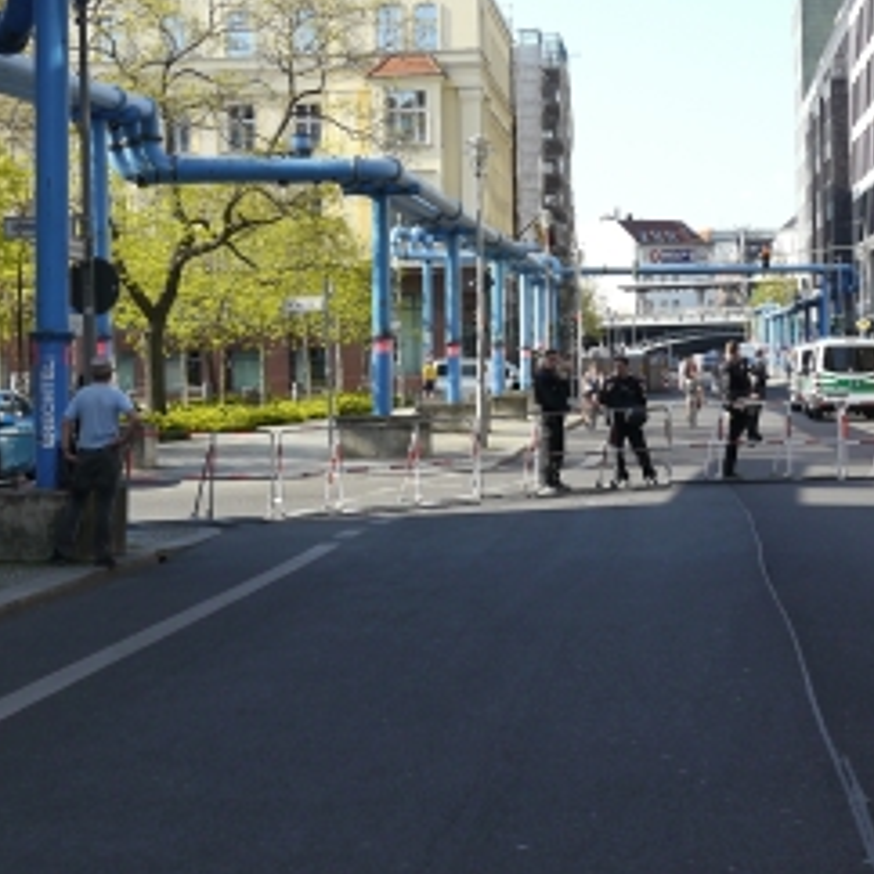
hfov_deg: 17.7
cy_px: 385
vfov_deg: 17.7
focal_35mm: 98
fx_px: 2799
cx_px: 361
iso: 160
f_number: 4
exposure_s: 1/500
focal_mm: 20
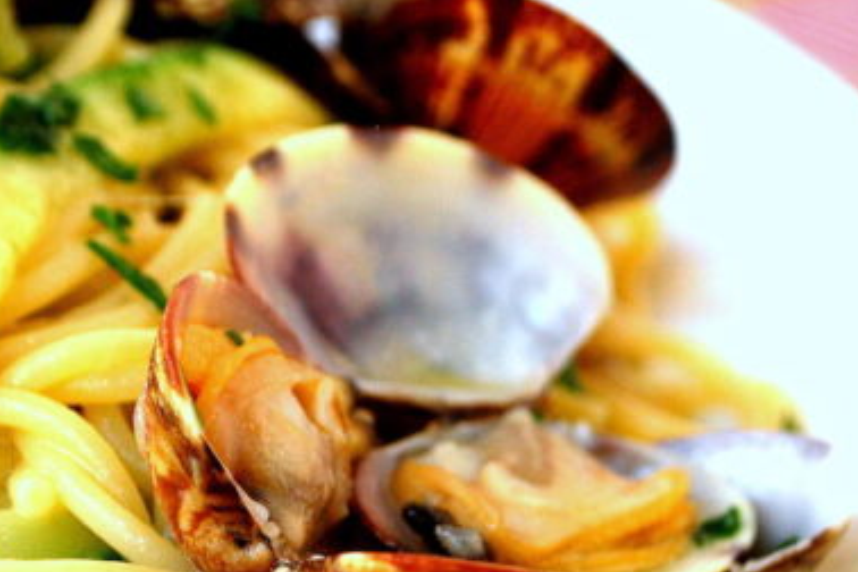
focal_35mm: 122
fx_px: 2907
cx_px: 343
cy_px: 472
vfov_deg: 11.2
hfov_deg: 16.8
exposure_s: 1/200
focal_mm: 40
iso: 400
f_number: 5.6
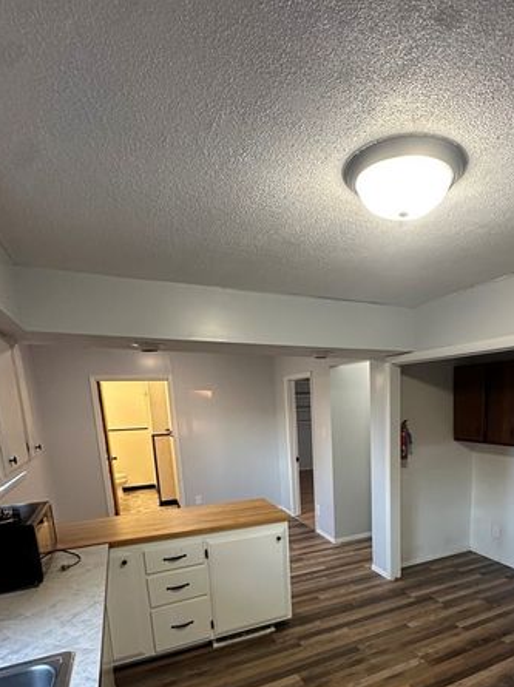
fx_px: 416
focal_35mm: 21
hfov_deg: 61.7
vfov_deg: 75.7
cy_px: 476
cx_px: 346
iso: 320
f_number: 2.2
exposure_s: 1/60
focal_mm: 2.22
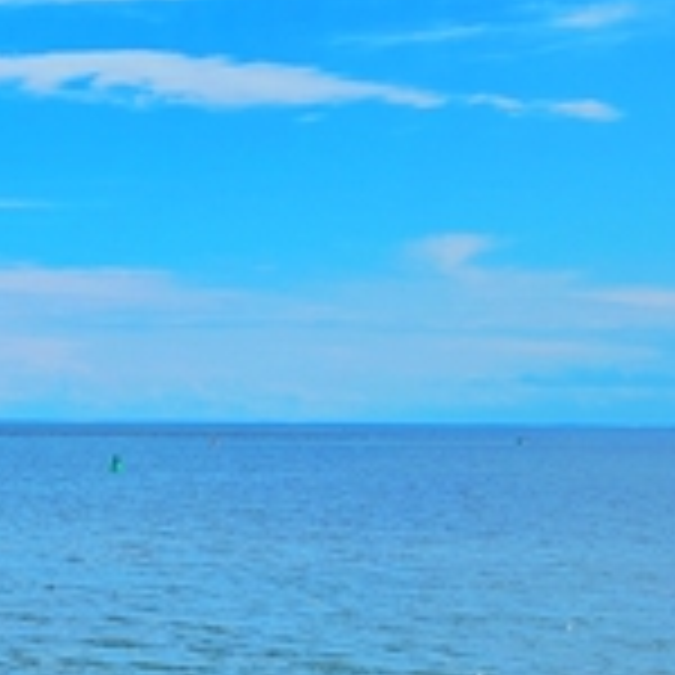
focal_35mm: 92
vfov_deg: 18.9
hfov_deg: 15.9
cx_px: -558
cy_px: 387
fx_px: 2030
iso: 40
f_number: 1.8
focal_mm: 5.4
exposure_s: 1/4692
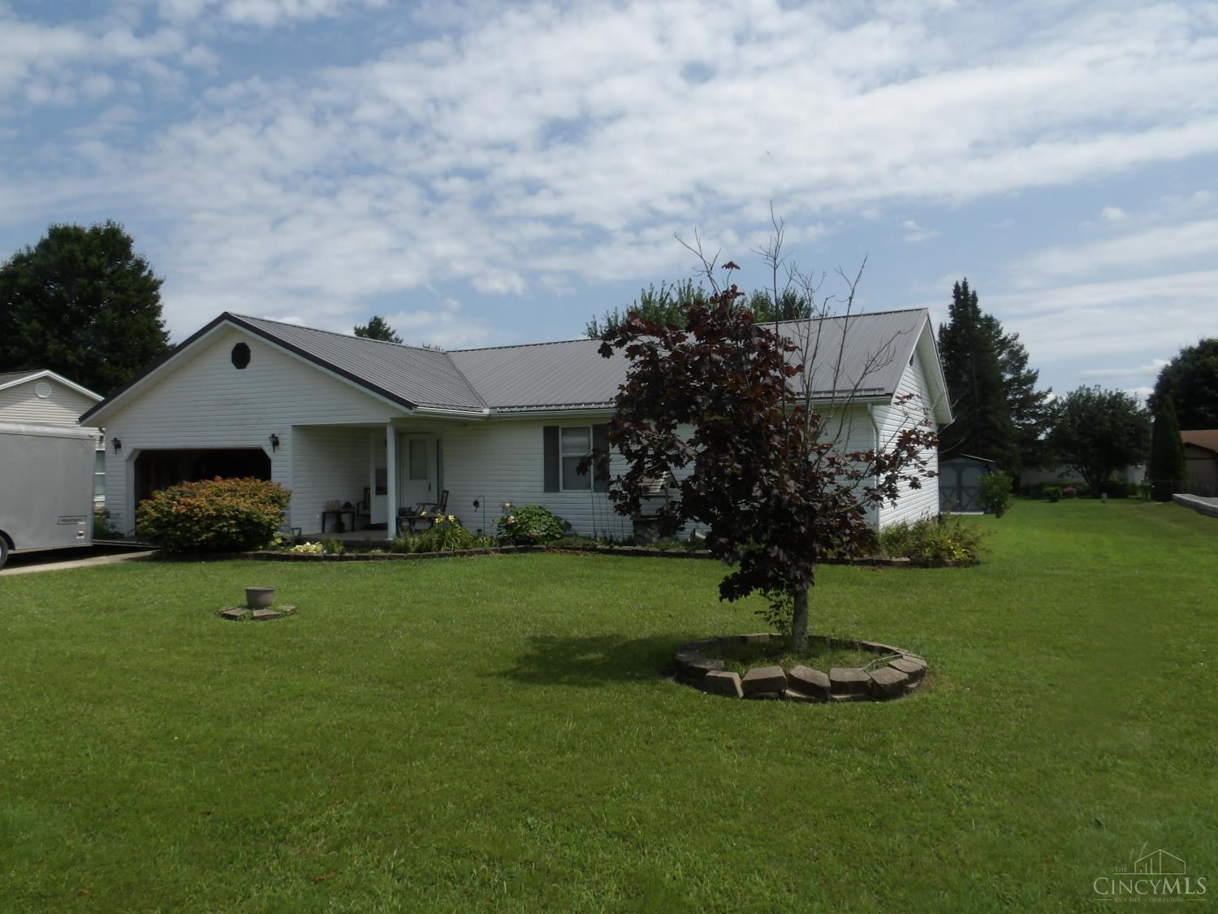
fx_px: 809
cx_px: 609
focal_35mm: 23
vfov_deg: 58.9
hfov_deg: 73.9
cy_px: 457
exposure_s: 1/512
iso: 100
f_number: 6.2
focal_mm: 4.2
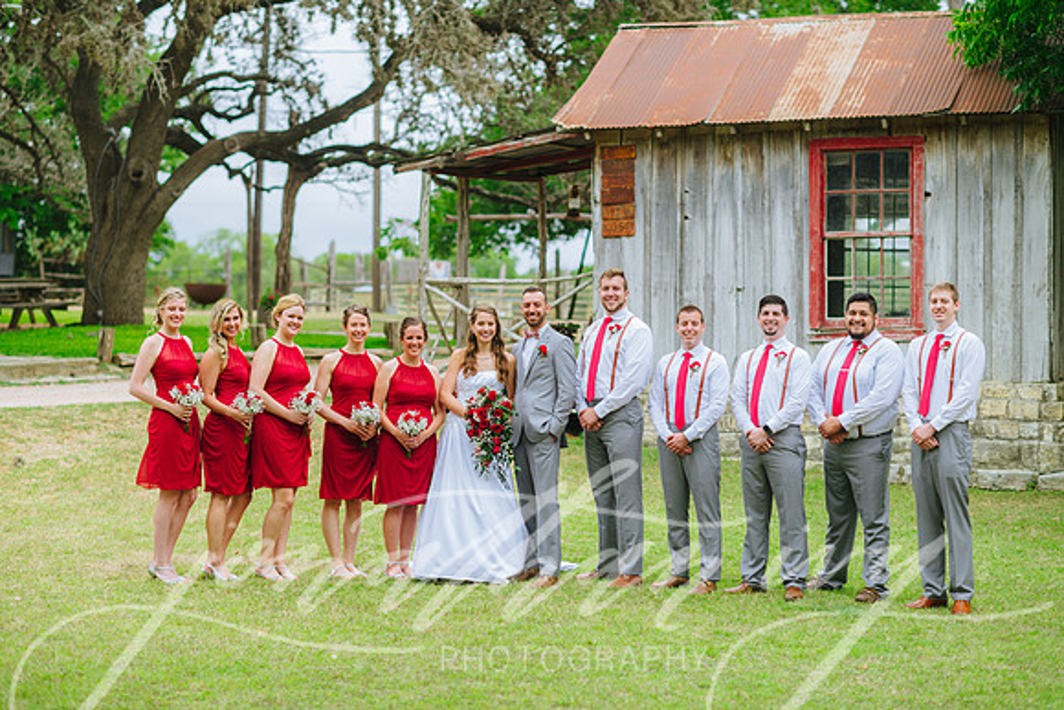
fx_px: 2566
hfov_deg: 23.4
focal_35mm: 87
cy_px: 362
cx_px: 521
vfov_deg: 15.8
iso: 50
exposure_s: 1/320
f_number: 2.2
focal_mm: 85
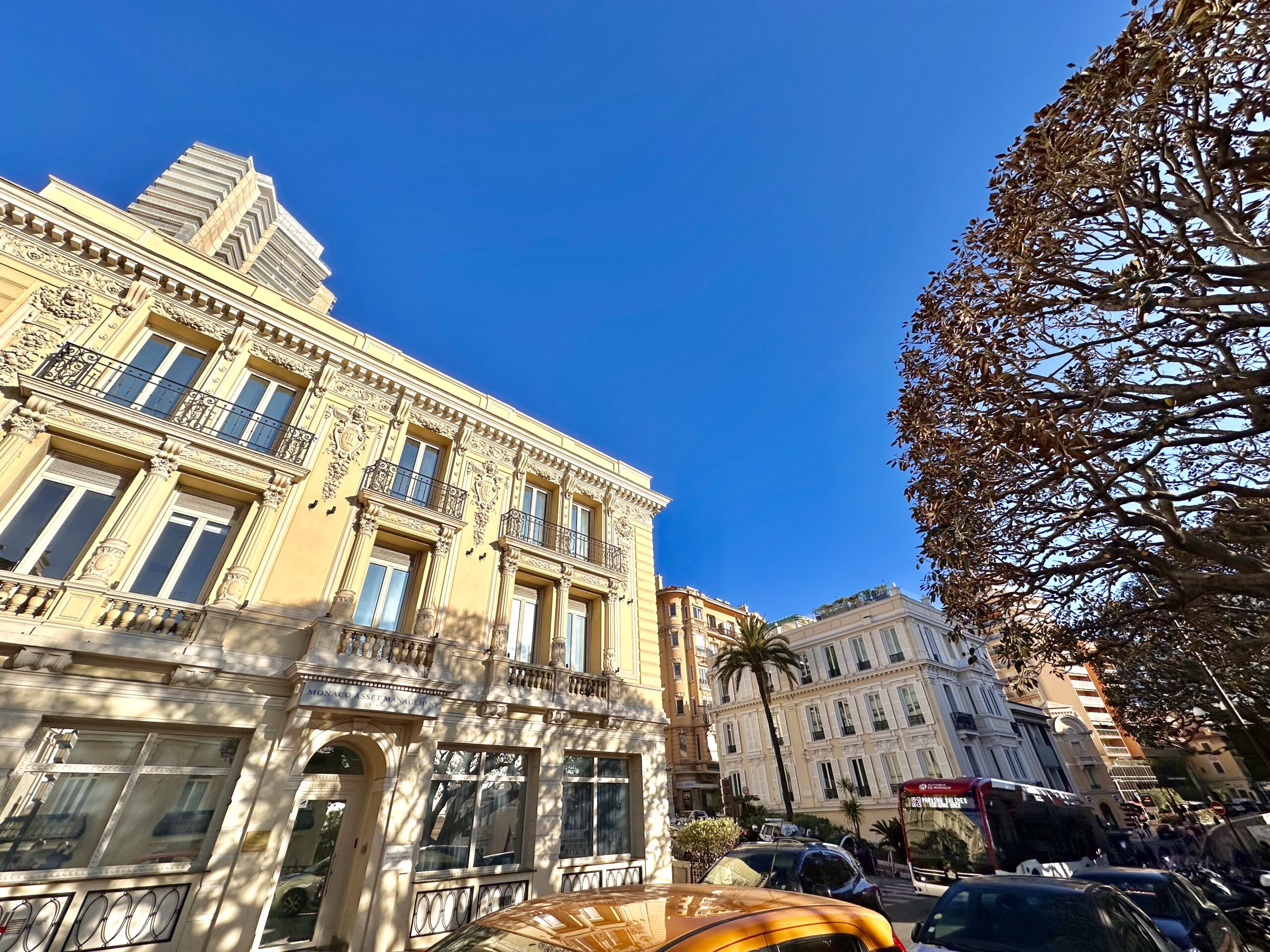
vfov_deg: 85.7
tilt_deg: +34.1
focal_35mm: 14
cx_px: 635
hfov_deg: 102.1
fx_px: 514
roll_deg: +2.9
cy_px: 476
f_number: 2.2
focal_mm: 2.22
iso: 50
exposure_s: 1/2959
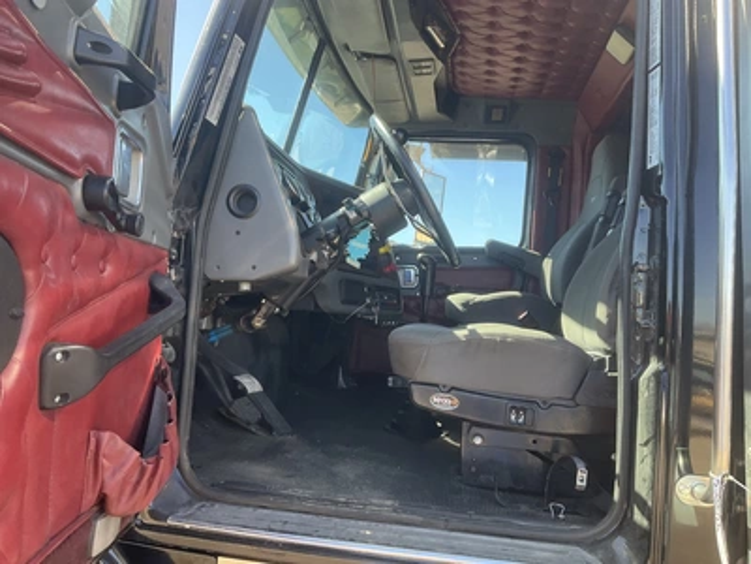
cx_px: 376
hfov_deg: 61.7
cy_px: 282
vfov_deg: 48.2
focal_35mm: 29
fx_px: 629
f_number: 1.8
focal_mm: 3
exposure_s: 1/152
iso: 32
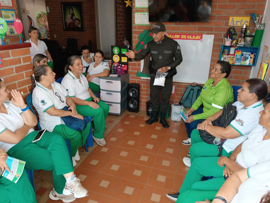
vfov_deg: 56.8
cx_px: 135
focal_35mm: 24
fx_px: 187
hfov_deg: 71.6
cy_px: 102
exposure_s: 1/100
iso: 150
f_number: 1.6
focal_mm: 4.09
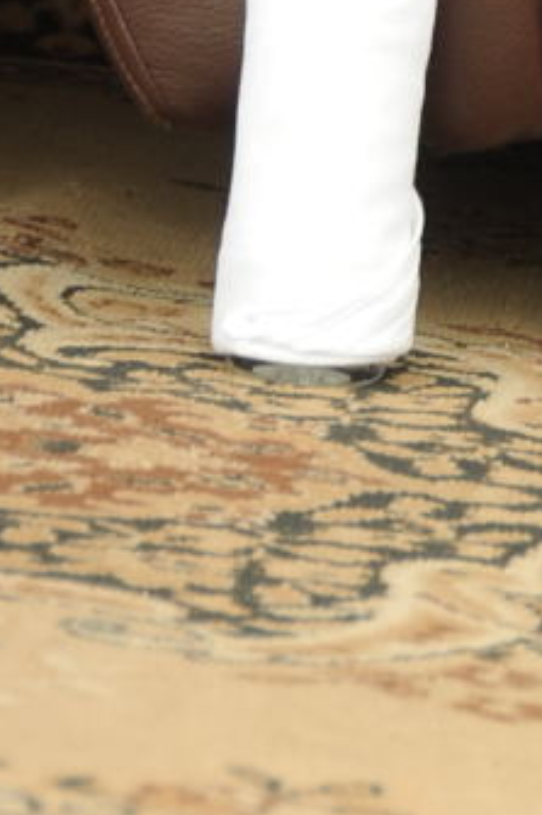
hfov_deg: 2.9
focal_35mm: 478
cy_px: -869
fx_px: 10805
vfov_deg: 4.3
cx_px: 964
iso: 400
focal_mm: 100
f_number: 5.6
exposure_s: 1/125
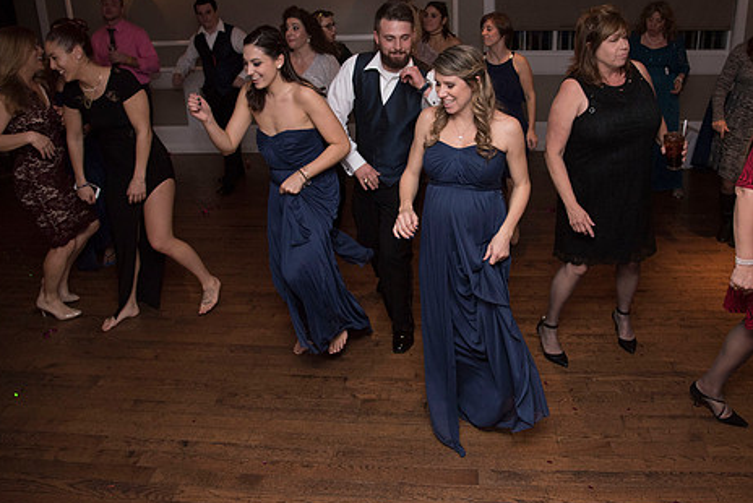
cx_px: 407
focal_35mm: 30
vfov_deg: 43.5
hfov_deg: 61.8
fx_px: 628
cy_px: 202
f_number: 5
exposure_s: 1/200
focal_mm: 24
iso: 2000
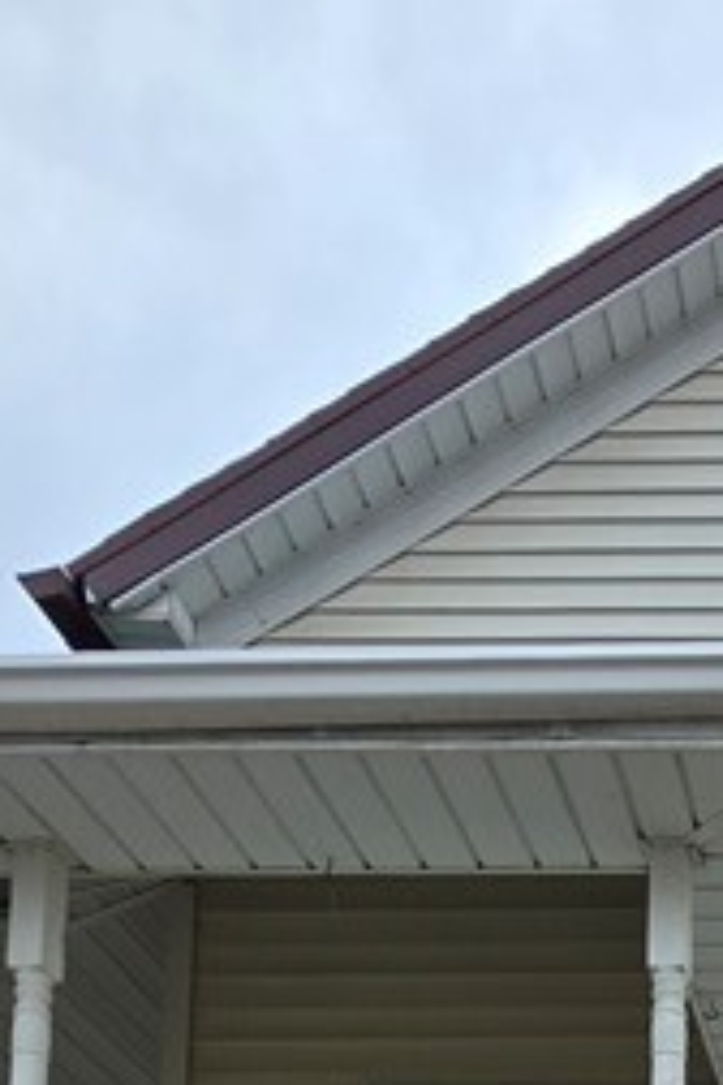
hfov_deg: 21.8
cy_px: 1653
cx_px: 981
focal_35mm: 55
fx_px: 1657
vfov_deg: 26.0
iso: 40
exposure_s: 1/2134
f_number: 1.9
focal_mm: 2.2
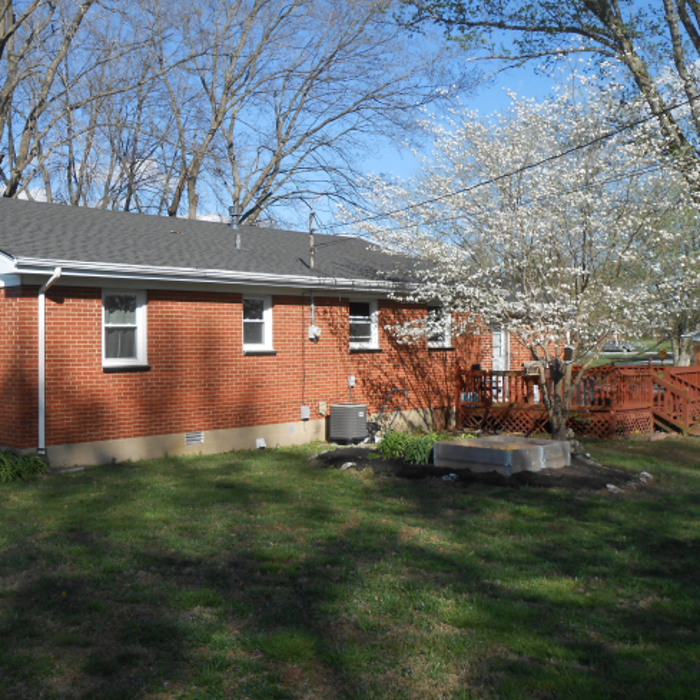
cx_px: 258
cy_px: 345
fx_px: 938
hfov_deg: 40.6
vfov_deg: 40.9
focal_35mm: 41
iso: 80
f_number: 3.9
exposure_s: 1/640
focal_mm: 6
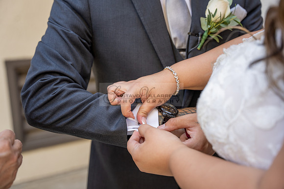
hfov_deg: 43.0
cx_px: 142
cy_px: 94
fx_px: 361
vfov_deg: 29.4
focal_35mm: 46
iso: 125
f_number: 3.2
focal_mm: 45.7
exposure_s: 1/80
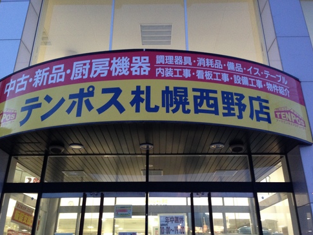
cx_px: 156
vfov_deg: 41.8
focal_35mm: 34
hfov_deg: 53.9
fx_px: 308
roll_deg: +0.1
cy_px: 120
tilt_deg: +24.3
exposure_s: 1/20
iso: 200
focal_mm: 4.12
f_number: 2.4
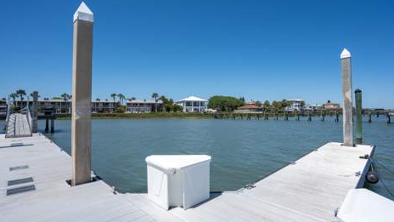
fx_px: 188
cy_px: 106
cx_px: 201
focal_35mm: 18
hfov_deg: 92.6
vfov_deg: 61.0
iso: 400
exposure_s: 1/2500
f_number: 5.6
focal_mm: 16
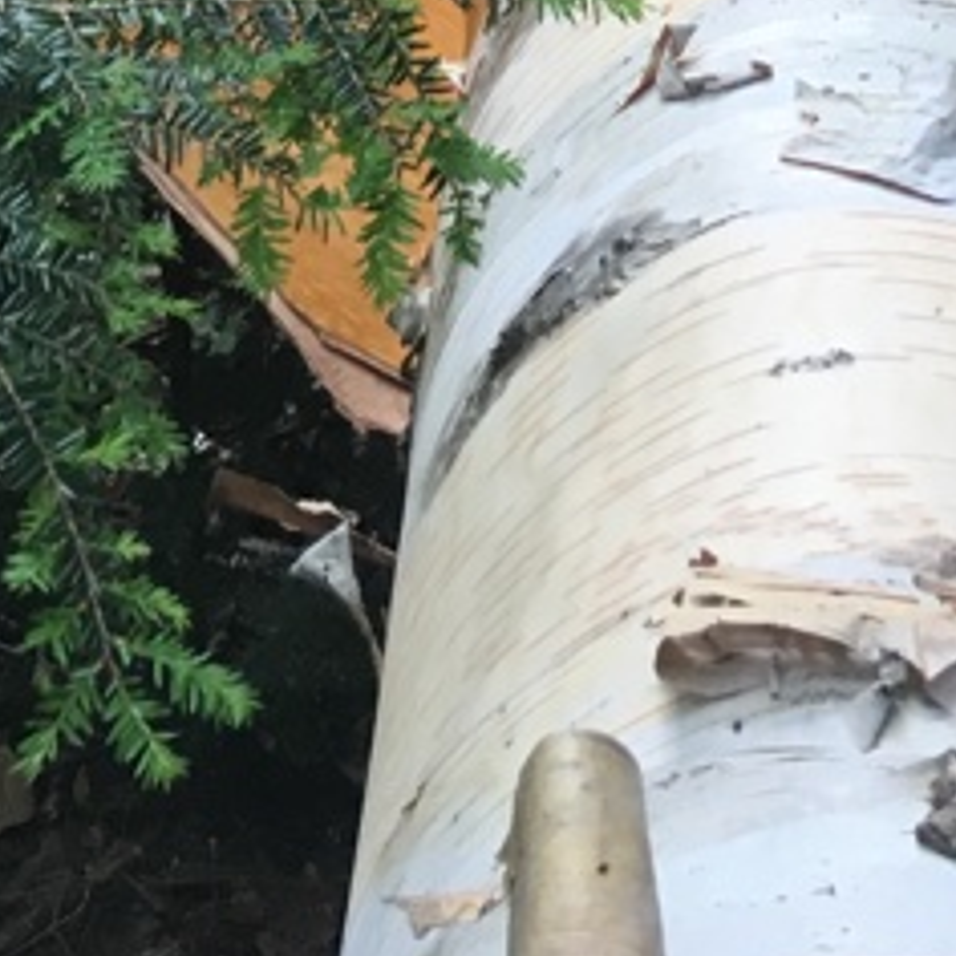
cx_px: 737
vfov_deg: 13.2
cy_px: -1037
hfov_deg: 15.6
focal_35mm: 111
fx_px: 3468
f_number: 2.2
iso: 40
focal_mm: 4.15
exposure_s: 1/30
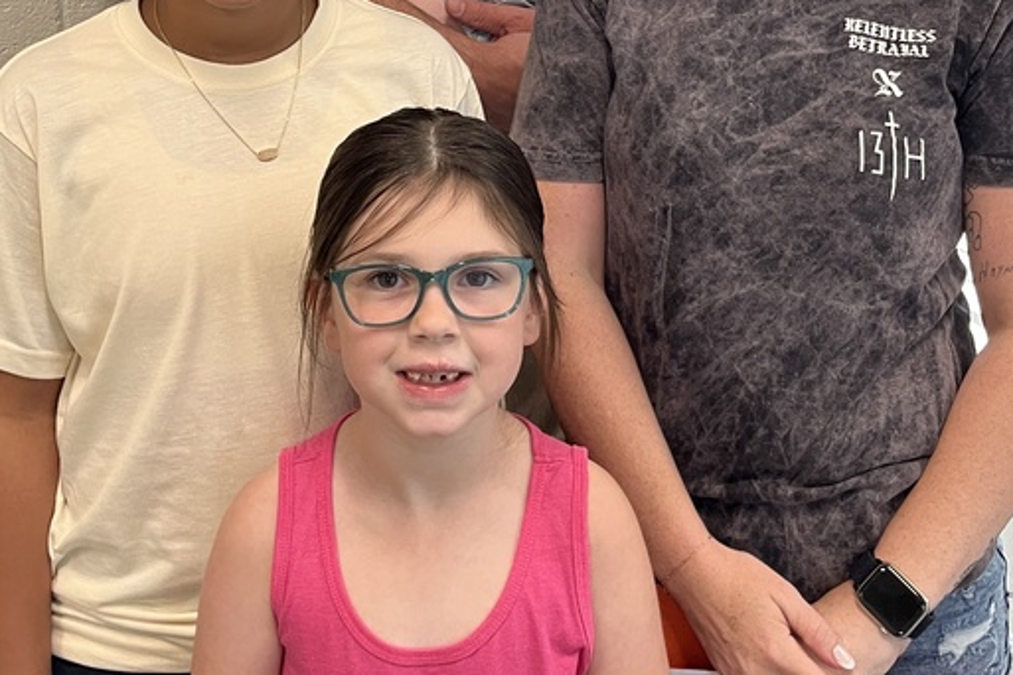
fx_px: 1519
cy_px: -45
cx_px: 488
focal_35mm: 54
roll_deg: +0.3
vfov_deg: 23.7
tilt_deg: -11.7
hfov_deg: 36.9
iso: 160
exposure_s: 1/60
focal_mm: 5.1
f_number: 1.6
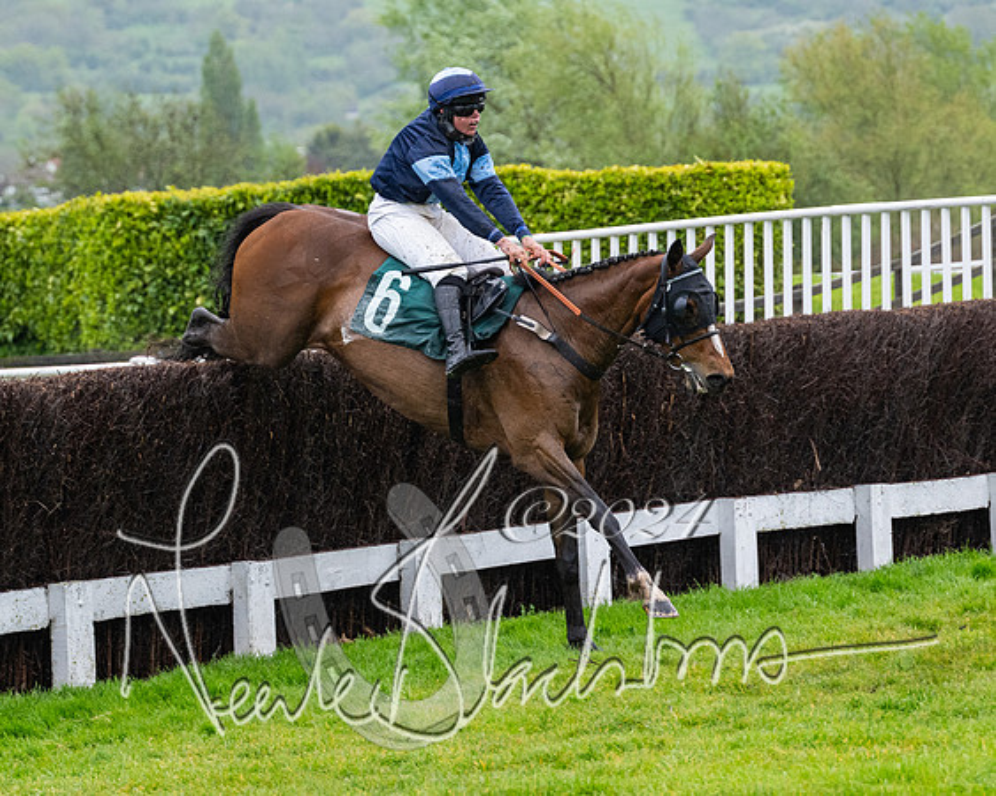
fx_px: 6474
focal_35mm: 220
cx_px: 524
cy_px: 398
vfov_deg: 7.0
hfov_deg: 8.8
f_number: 4
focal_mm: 130
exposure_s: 1/1250
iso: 1000
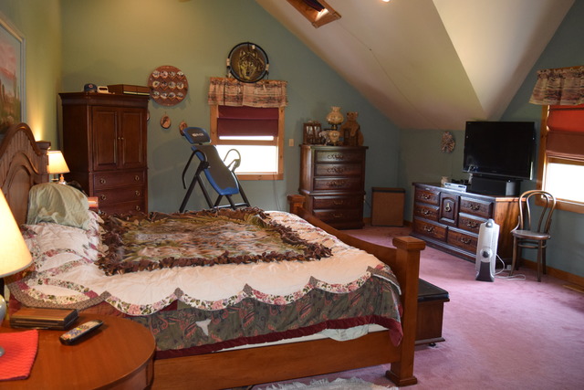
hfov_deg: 57.2
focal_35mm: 33
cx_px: 292
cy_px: 195
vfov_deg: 40.0
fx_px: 535
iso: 2000
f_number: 3.8
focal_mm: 22
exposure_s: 1/60
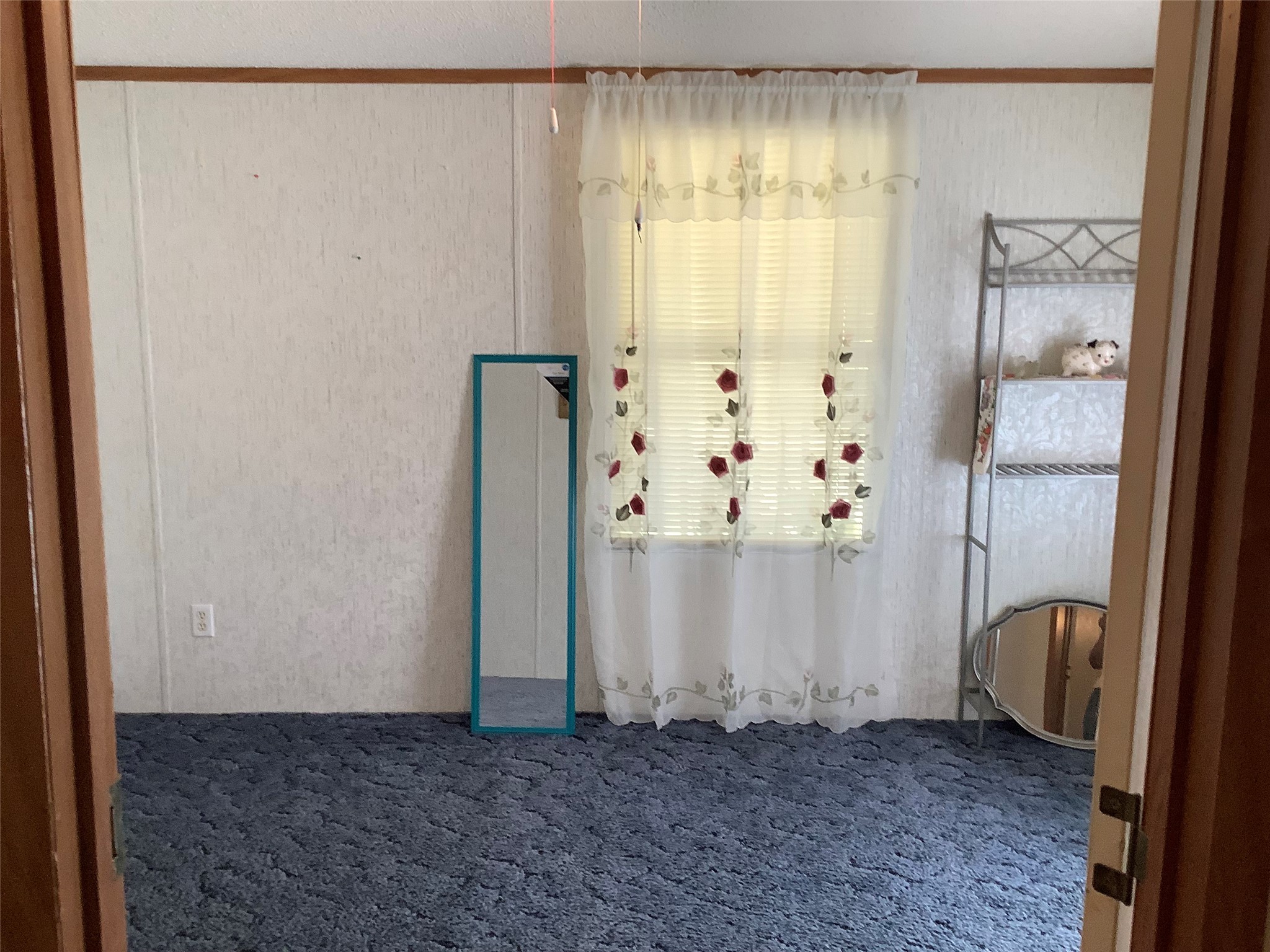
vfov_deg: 45.4
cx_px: 635
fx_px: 1137
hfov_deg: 58.4
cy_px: 476
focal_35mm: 31
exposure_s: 1/60
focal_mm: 3.3
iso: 80
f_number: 2.4
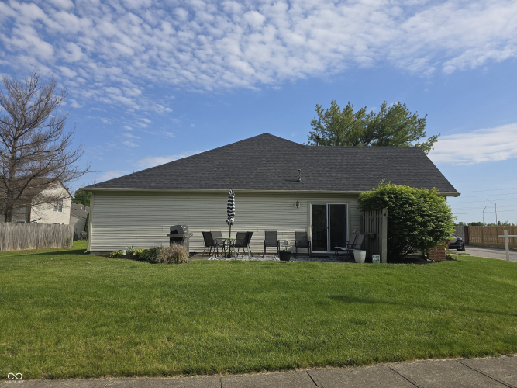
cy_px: 194
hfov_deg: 73.9
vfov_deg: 58.9
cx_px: 258
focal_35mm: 23
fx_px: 343
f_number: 1.7
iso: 12
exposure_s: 1/963
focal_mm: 6.3
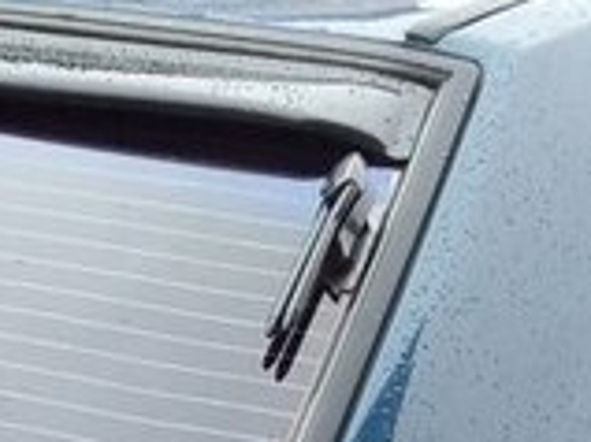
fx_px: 2201
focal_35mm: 129
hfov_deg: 15.2
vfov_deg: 10.8
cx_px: 446
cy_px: 763
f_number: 2.2
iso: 50
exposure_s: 1/100
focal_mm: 3.3
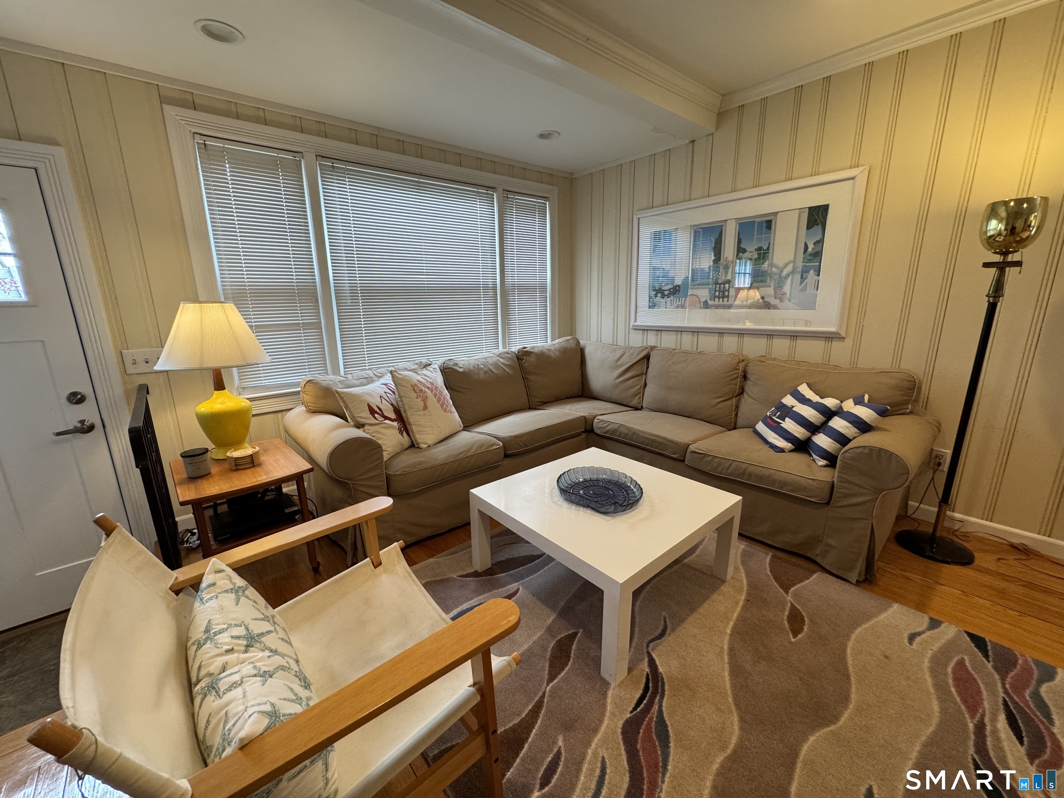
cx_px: 532
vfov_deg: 85.7
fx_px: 430
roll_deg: +0.1
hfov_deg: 102.1
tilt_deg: -13.7
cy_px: 399
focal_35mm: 14
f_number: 2.2
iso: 250
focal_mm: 2.22
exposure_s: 1/120
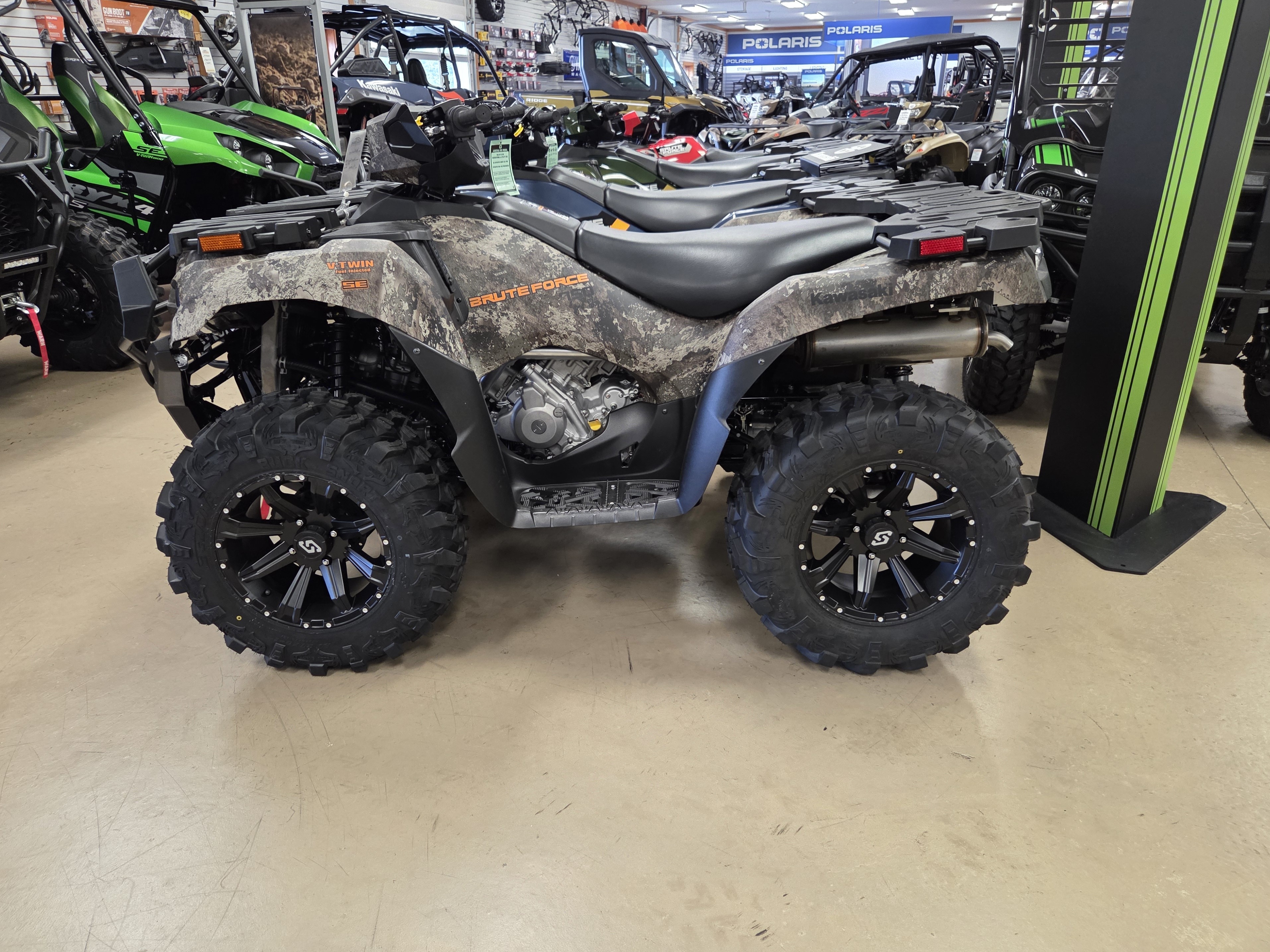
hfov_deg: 71.6
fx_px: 881
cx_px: 615
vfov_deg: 56.8
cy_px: 463
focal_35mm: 24
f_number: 1.8
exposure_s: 1/120
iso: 500
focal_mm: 5.4
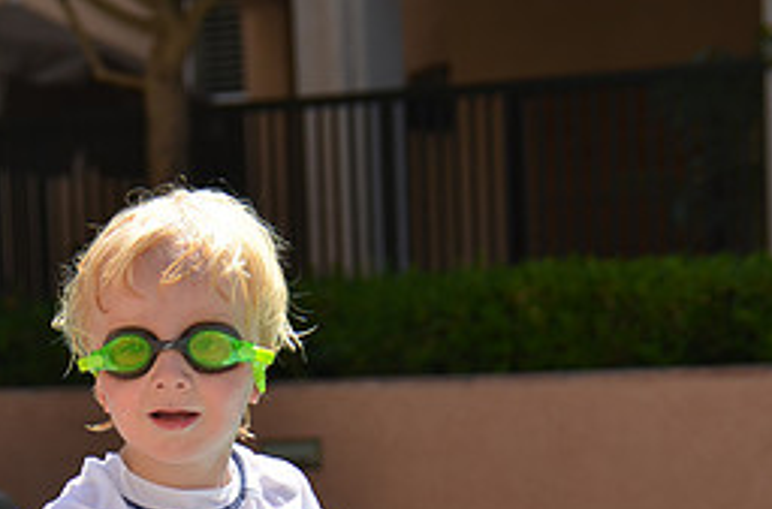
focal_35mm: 279
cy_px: 527
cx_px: 187
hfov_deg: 7.4
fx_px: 5965
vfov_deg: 4.9
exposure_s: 1/250
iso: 100
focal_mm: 82
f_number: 6.3
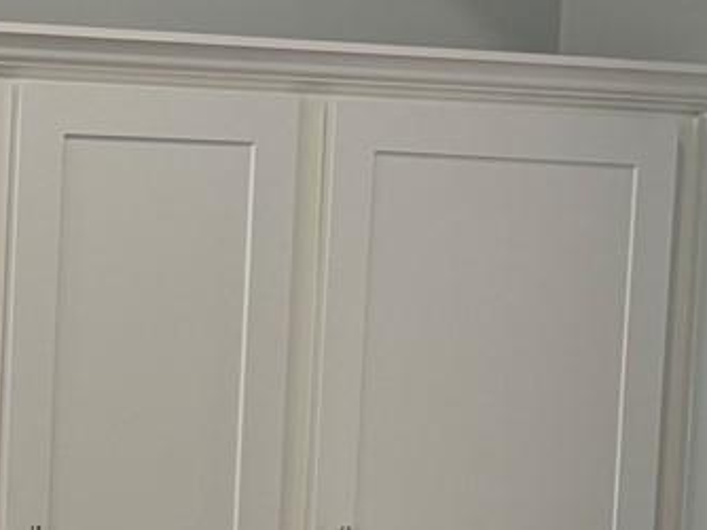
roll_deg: +0.3
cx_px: -538
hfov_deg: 15.0
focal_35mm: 115
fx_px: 2347
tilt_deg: -5.6
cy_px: 797
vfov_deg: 12.2
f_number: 1.78
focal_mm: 6.76
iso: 125
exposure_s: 1/120
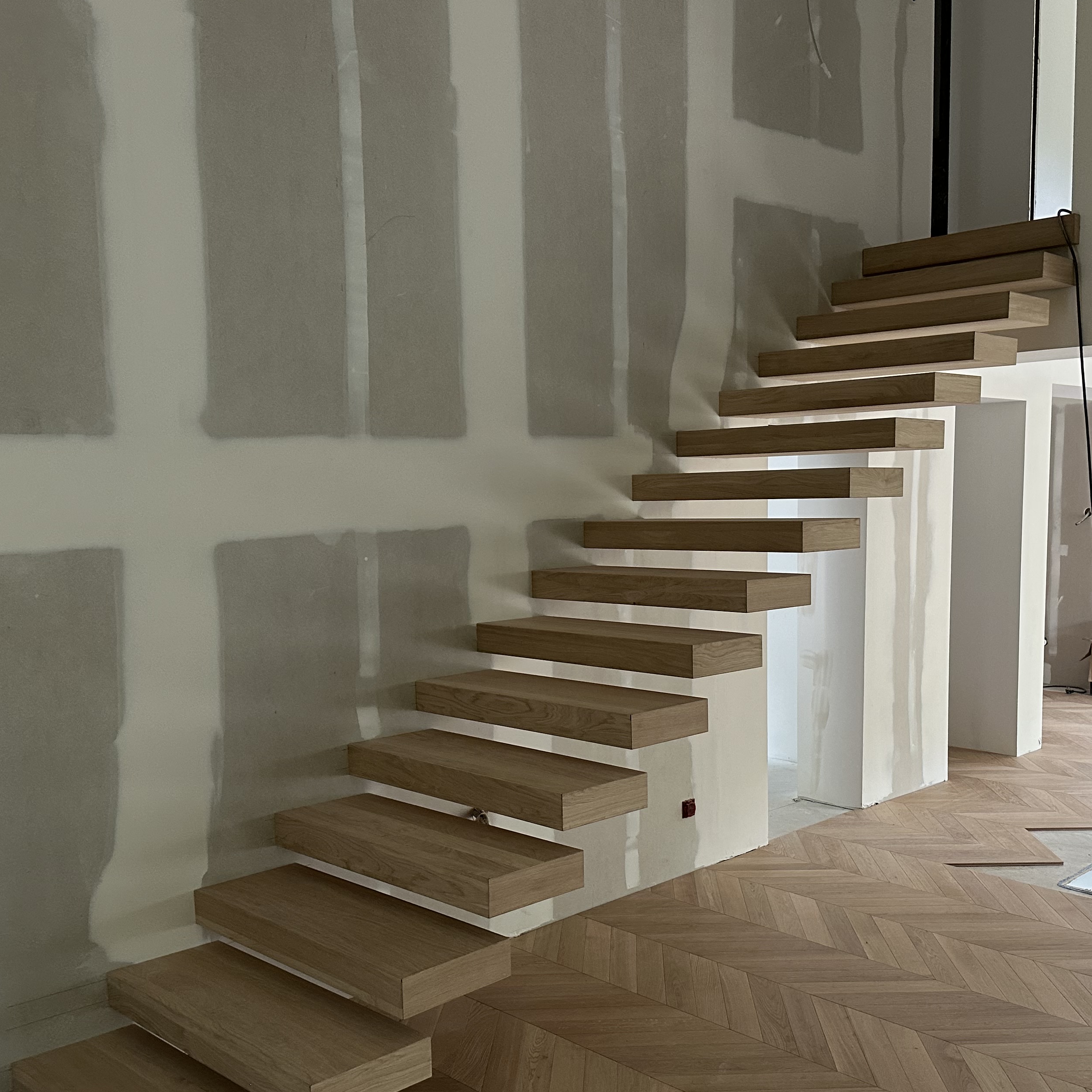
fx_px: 1213
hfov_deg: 48.0
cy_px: 637
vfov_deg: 48.3
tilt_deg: -7.9
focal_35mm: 34
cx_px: 675
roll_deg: +1.0
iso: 400
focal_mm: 6.86
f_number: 1.78
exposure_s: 1/60
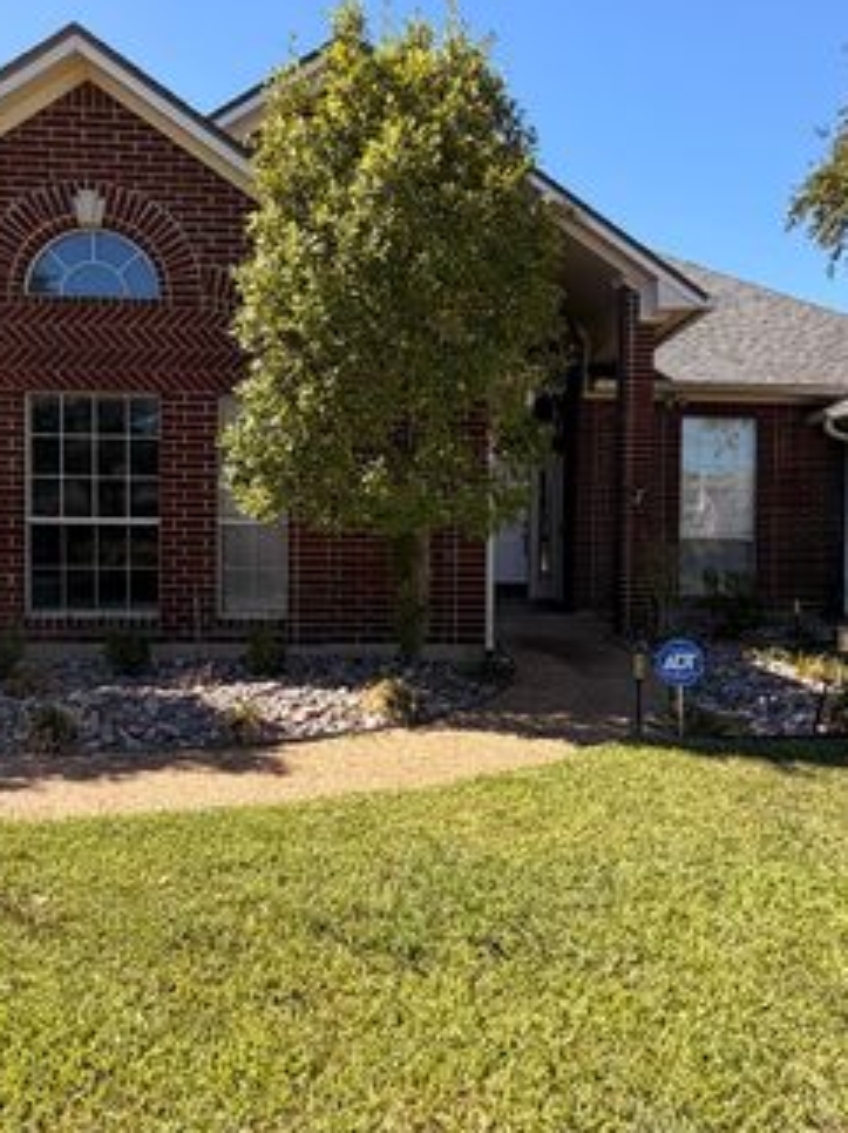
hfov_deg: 48.2
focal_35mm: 29
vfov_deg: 61.7
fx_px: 948
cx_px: 436
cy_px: 589
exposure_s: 1/770
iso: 40
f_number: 2.2
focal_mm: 2.22
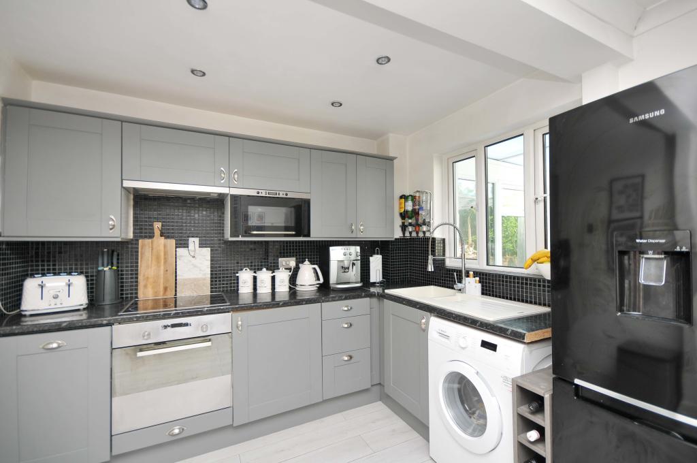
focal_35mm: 15
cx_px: 348
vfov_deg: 77.2
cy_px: 232
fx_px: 290
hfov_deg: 100.5
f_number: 5
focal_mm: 10
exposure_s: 1/60
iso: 200
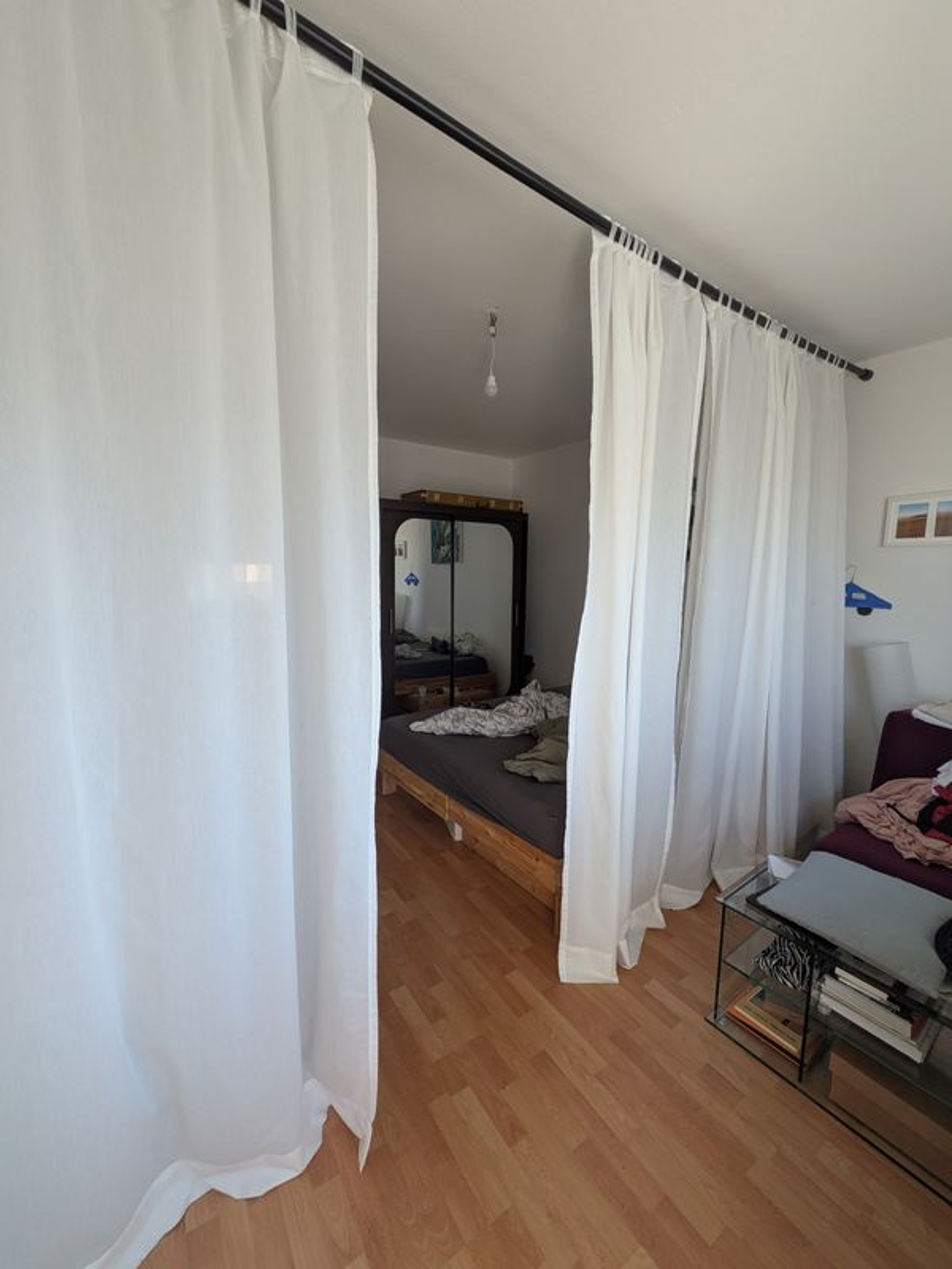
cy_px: 634
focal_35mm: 14
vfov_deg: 102.1
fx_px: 513
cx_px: 476
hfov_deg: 85.7
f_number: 2.2
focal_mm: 1.83
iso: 58
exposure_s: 1/100
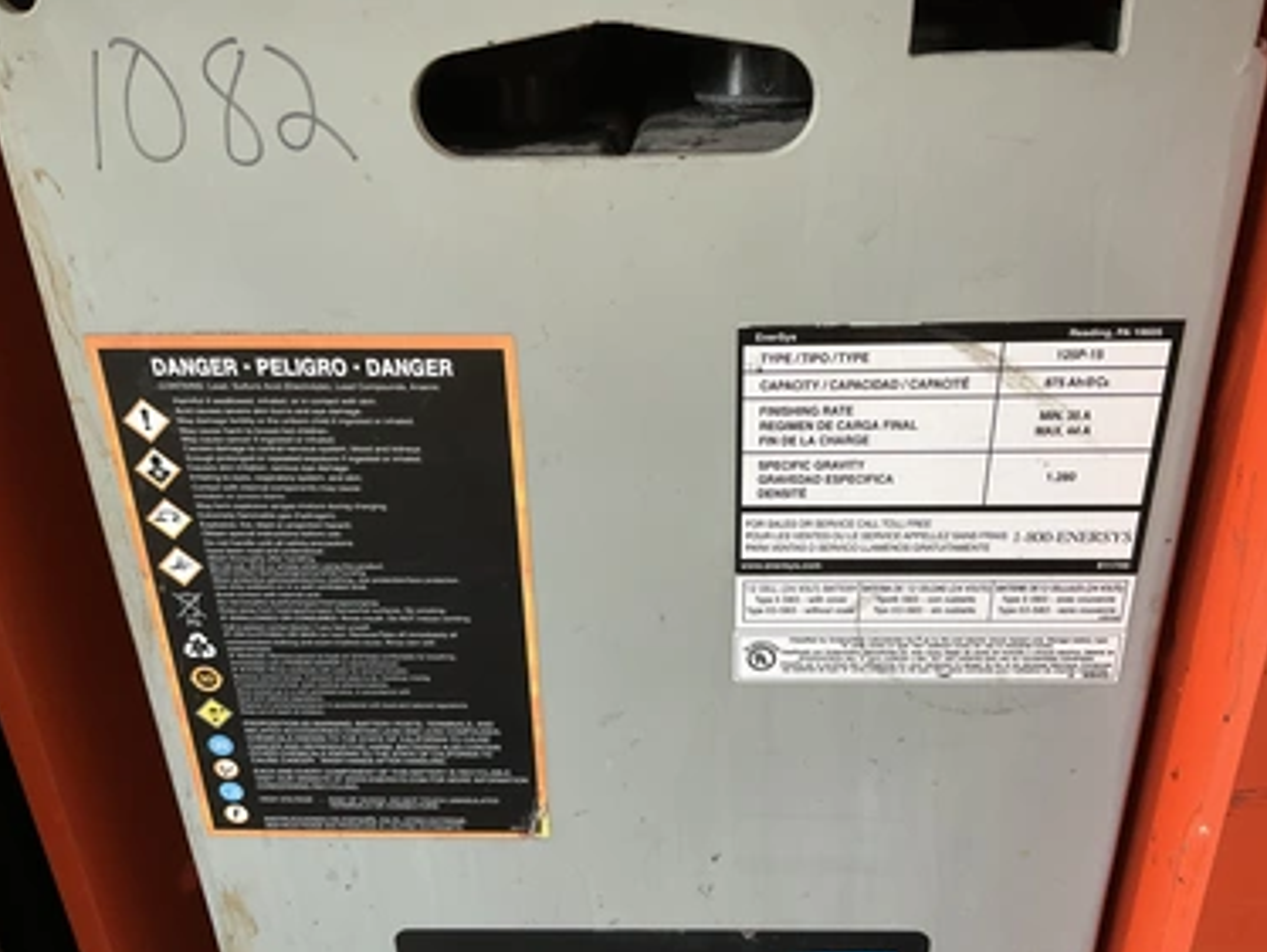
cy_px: 505
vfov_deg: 45.5
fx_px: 1135
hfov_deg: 58.3
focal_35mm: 31
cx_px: 661
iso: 100
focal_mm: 3
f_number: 1.8
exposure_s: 1/60
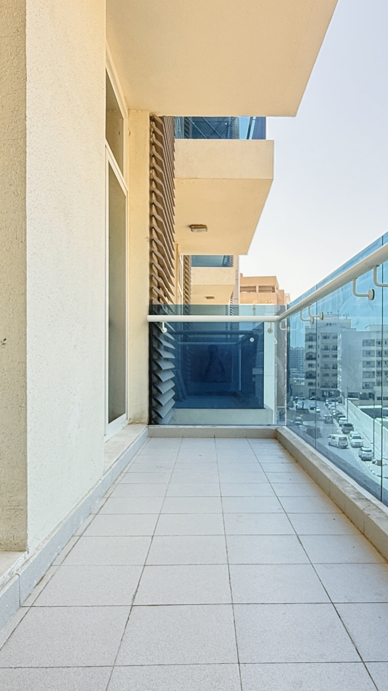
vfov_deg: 67.9
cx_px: 219
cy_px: 363
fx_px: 512
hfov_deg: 41.4
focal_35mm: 28
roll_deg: +0.2
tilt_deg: +0.8
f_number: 2.2
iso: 64
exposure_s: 1/424
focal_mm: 2.22
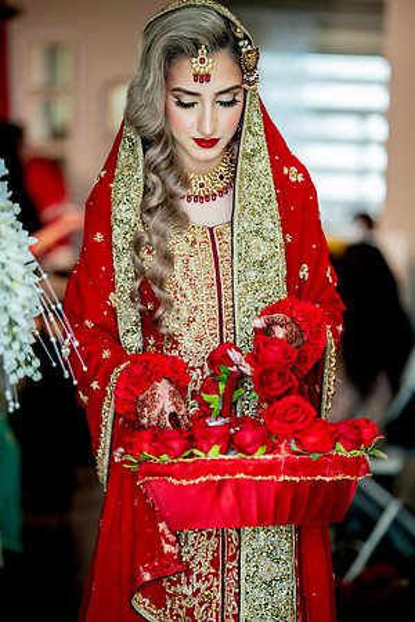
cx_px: 208
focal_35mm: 98
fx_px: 1694
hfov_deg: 14.0
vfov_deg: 20.8
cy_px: 311
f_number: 2
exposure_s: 1/200
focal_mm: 98
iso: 800
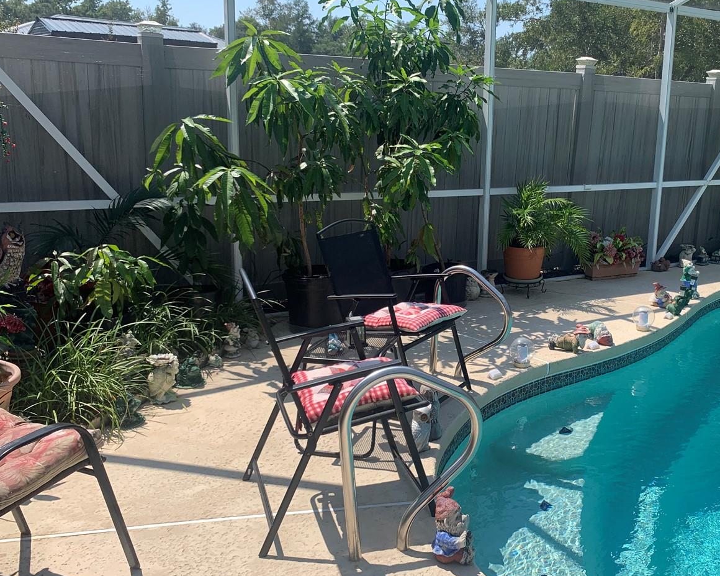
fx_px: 746
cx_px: 487
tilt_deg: -9.9
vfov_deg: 42.2
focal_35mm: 35
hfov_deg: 50.5
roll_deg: -3.2
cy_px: 269
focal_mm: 4.25
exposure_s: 1/1387
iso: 25
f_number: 1.8
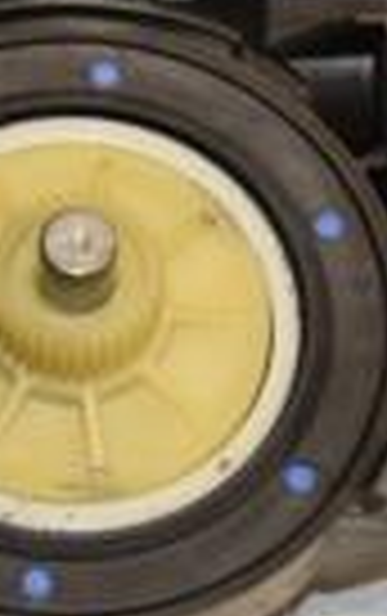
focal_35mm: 321
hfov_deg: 4.1
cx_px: 446
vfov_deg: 6.5
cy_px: 189
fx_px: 5400
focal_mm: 48
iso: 800
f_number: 9
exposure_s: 1/200
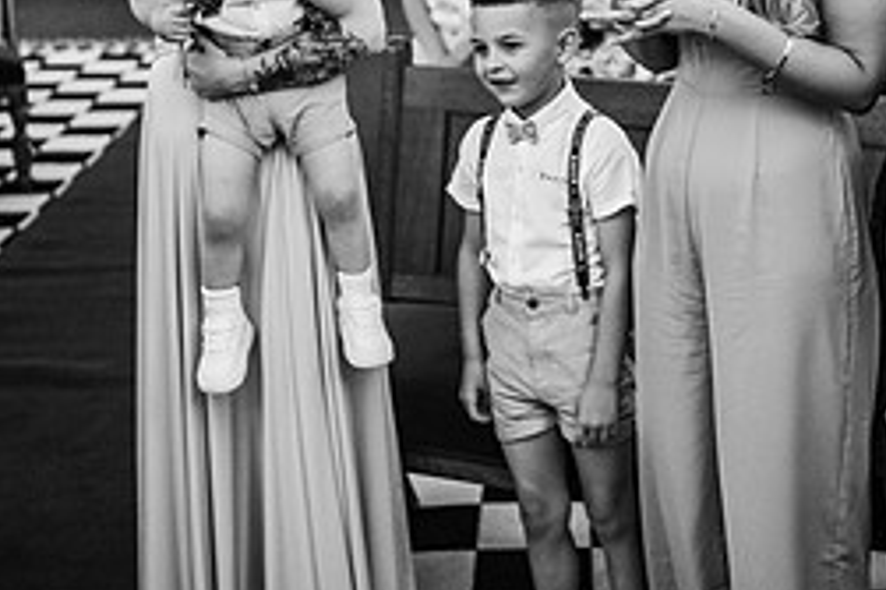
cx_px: 649
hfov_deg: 24.8
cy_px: 78
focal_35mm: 81
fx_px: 1992
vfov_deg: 16.6
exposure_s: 1/200
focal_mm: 35
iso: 1000
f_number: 1.8
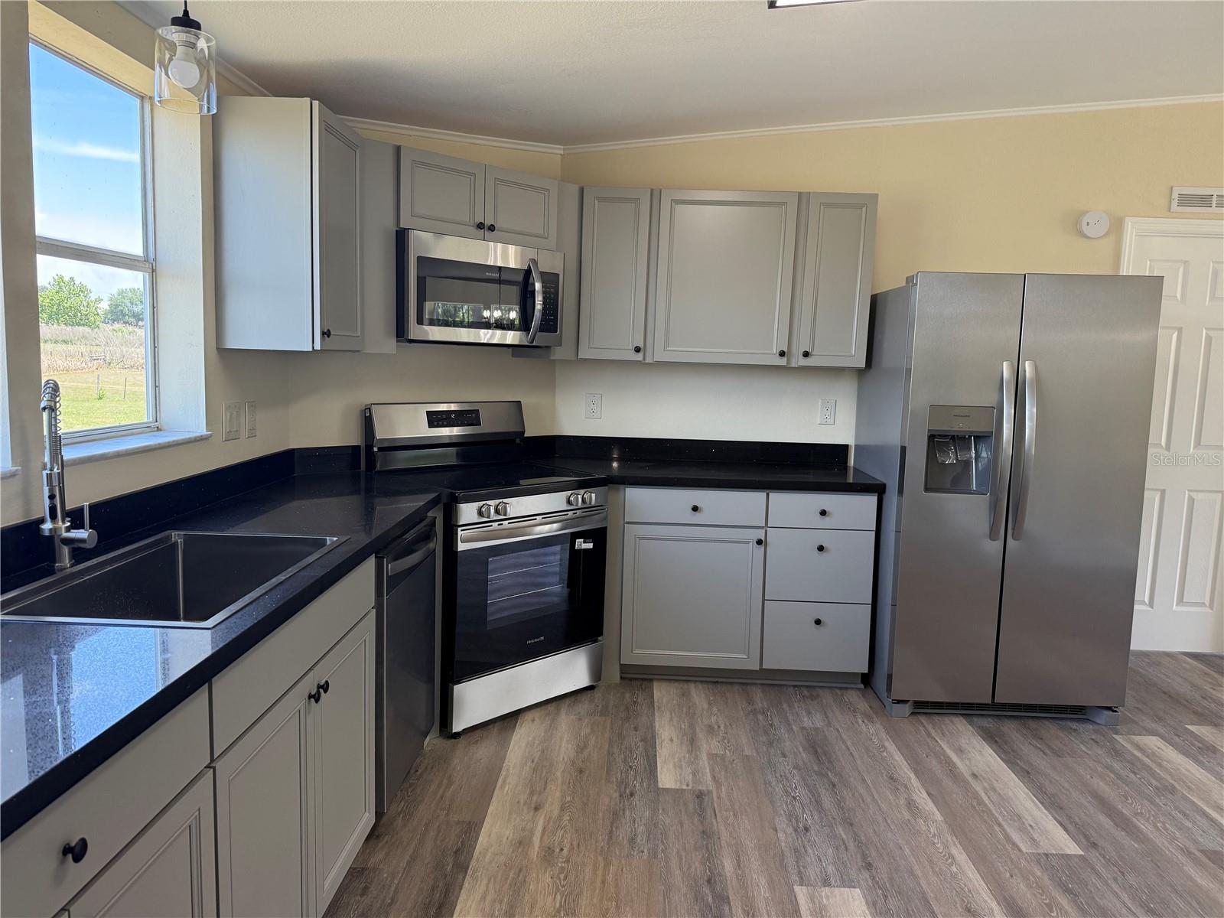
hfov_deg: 71.6
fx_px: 849
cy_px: 459
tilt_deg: -5.5
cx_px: 612
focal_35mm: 24
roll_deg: -0.8
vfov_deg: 56.8
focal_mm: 6.76
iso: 160
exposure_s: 1/240
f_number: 1.78
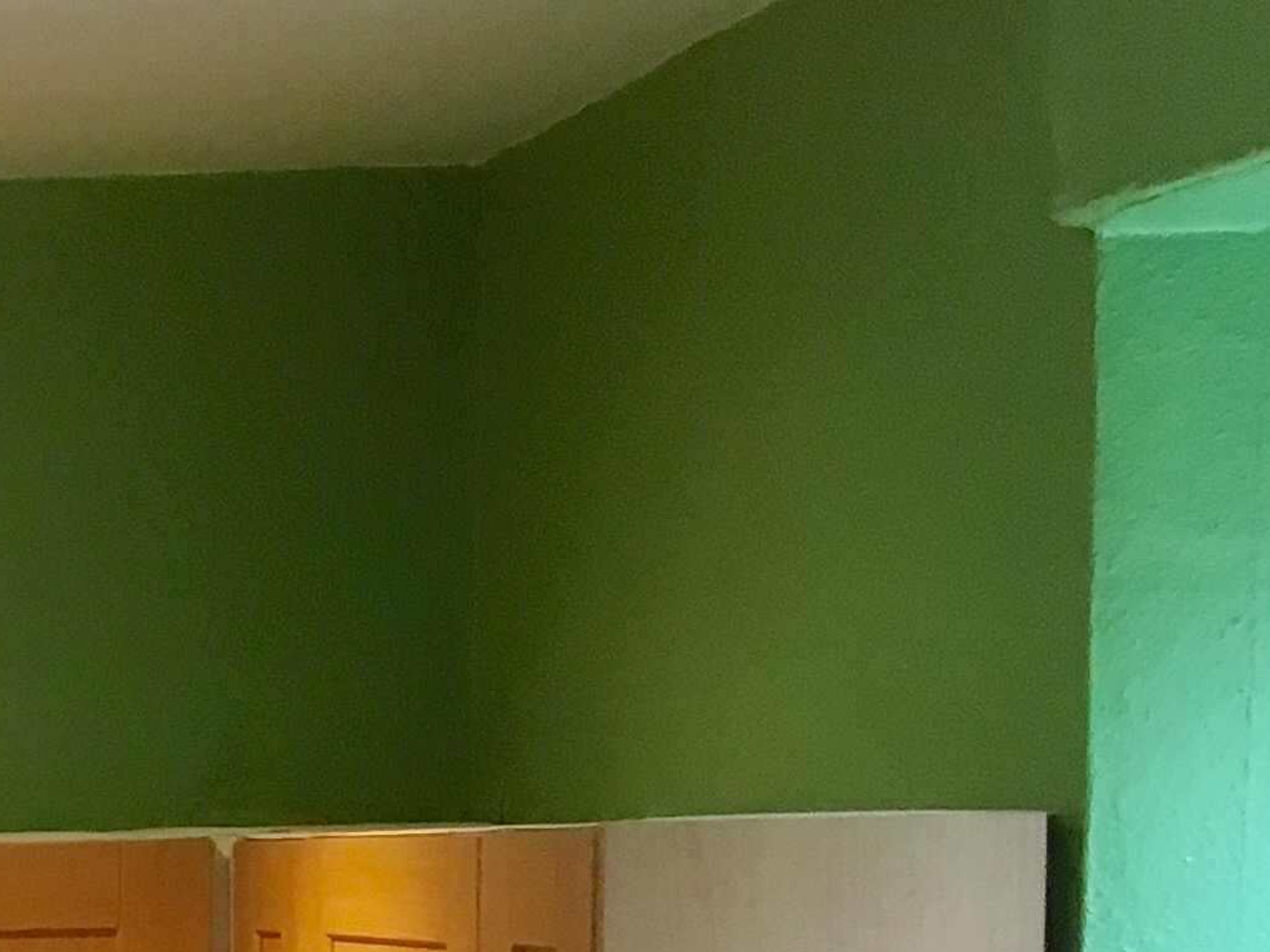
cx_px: -1191
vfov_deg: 12.6
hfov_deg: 14.5
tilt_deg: -4.3
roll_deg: +0.5
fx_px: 4220
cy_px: 1148
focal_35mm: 115
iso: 64
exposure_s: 1/33
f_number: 2.2
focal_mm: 4.15
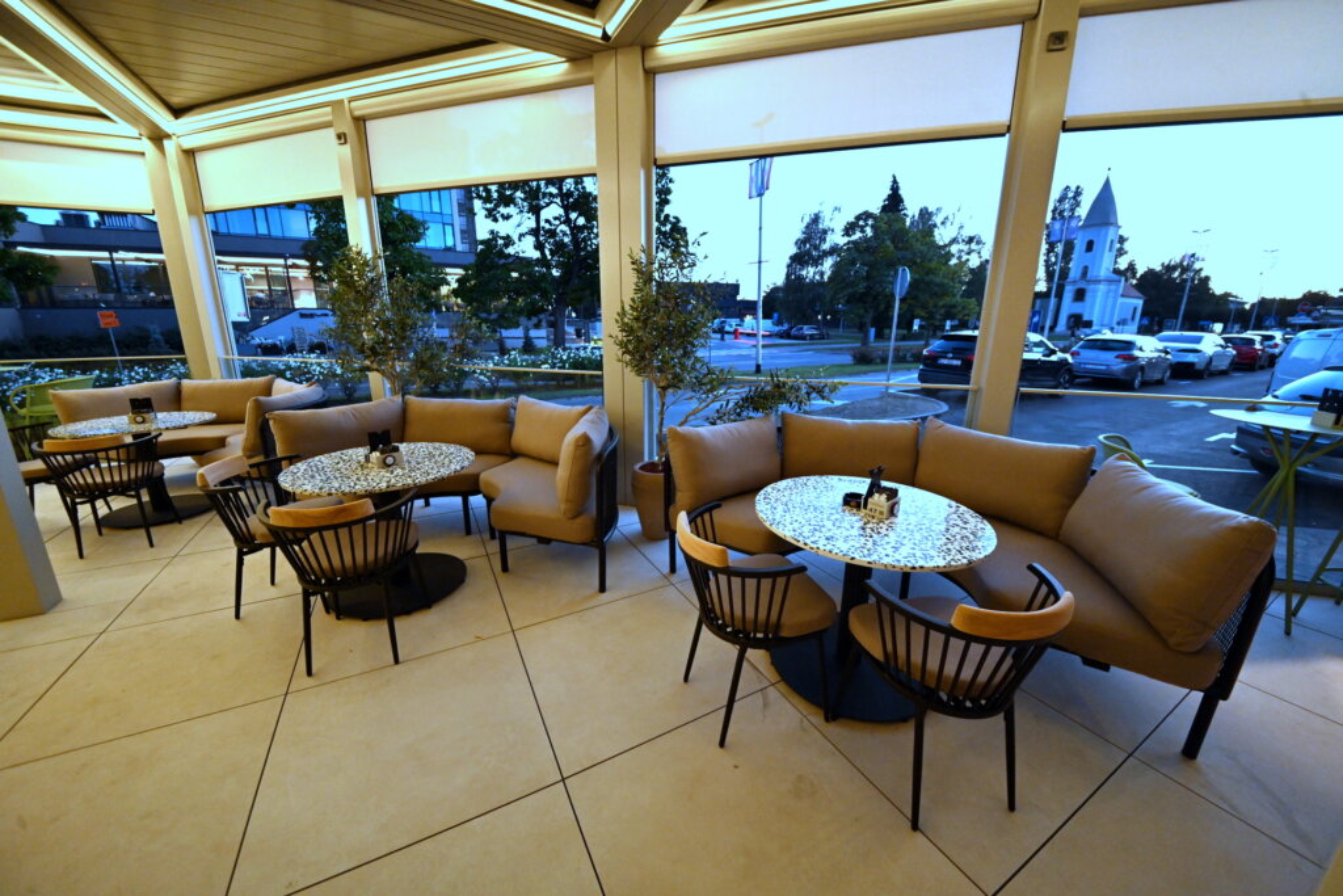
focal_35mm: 12
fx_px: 448
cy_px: 448
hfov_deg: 112.6
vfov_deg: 90.0
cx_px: 672
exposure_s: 1/40
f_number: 4.5
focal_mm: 12
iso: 2000
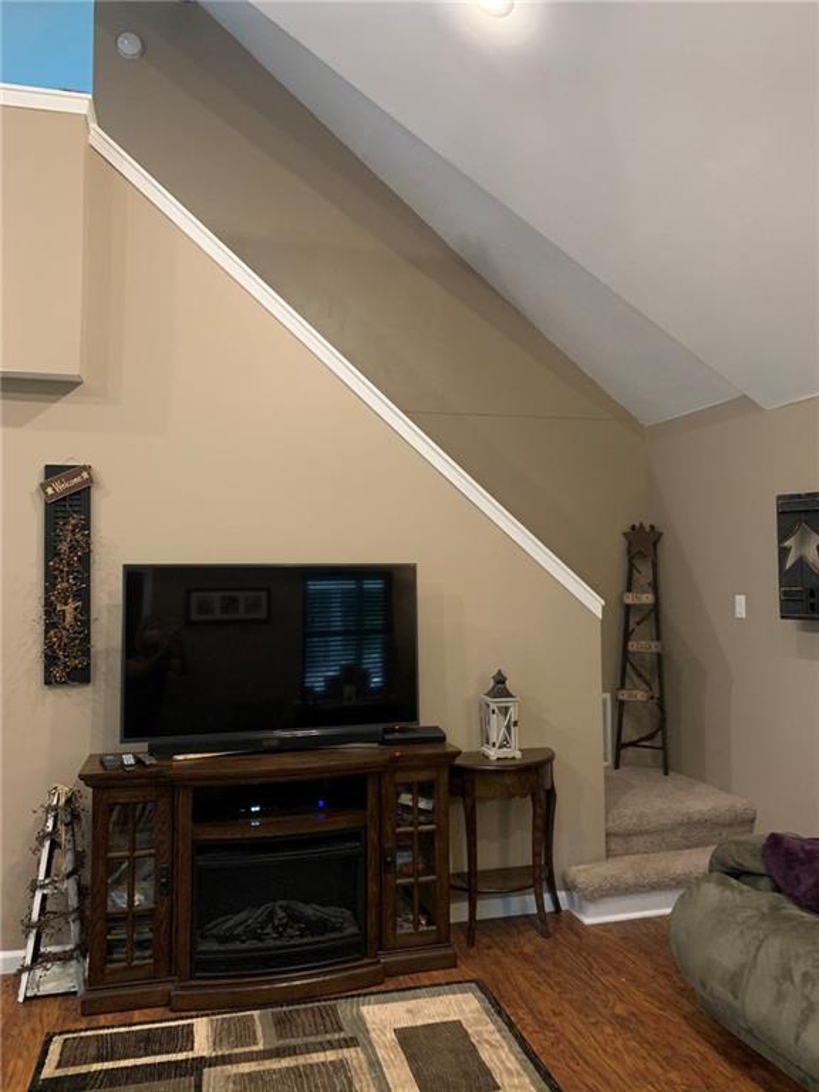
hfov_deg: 53.1
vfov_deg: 67.3
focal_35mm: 26
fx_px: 820
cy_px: 546
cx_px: 410
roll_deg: -0.5
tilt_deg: +2.9
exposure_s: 1/30
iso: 640
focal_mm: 4.25
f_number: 1.8
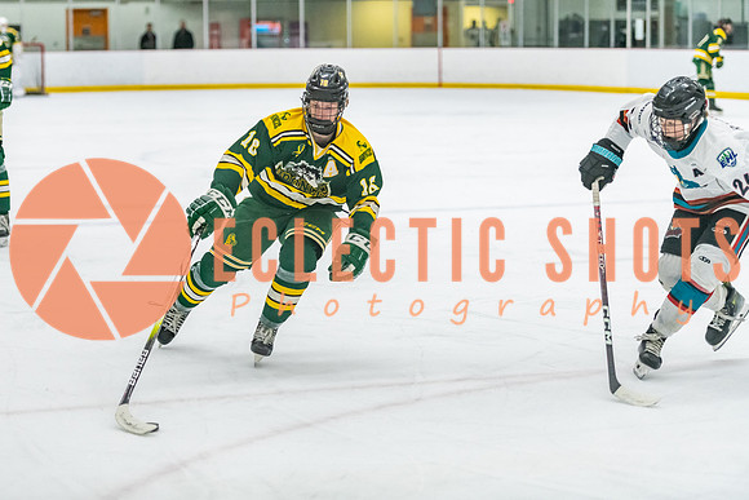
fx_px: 2288
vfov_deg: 12.5
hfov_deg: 18.6
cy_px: 225
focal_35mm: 110
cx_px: 329
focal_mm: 98
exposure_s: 1/800
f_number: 2.8
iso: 4000
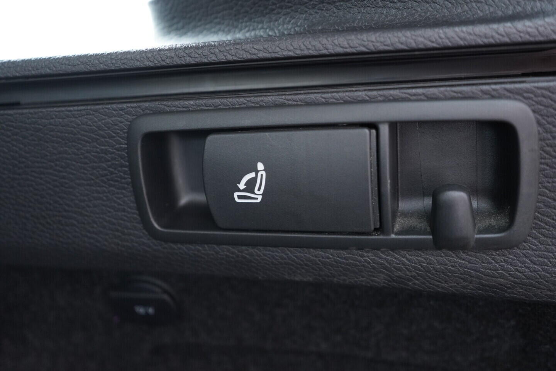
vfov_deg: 36.9
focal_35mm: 36
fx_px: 556
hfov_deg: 53.1
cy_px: 186
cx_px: 278
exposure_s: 1/40
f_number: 2.8
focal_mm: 24
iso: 1000
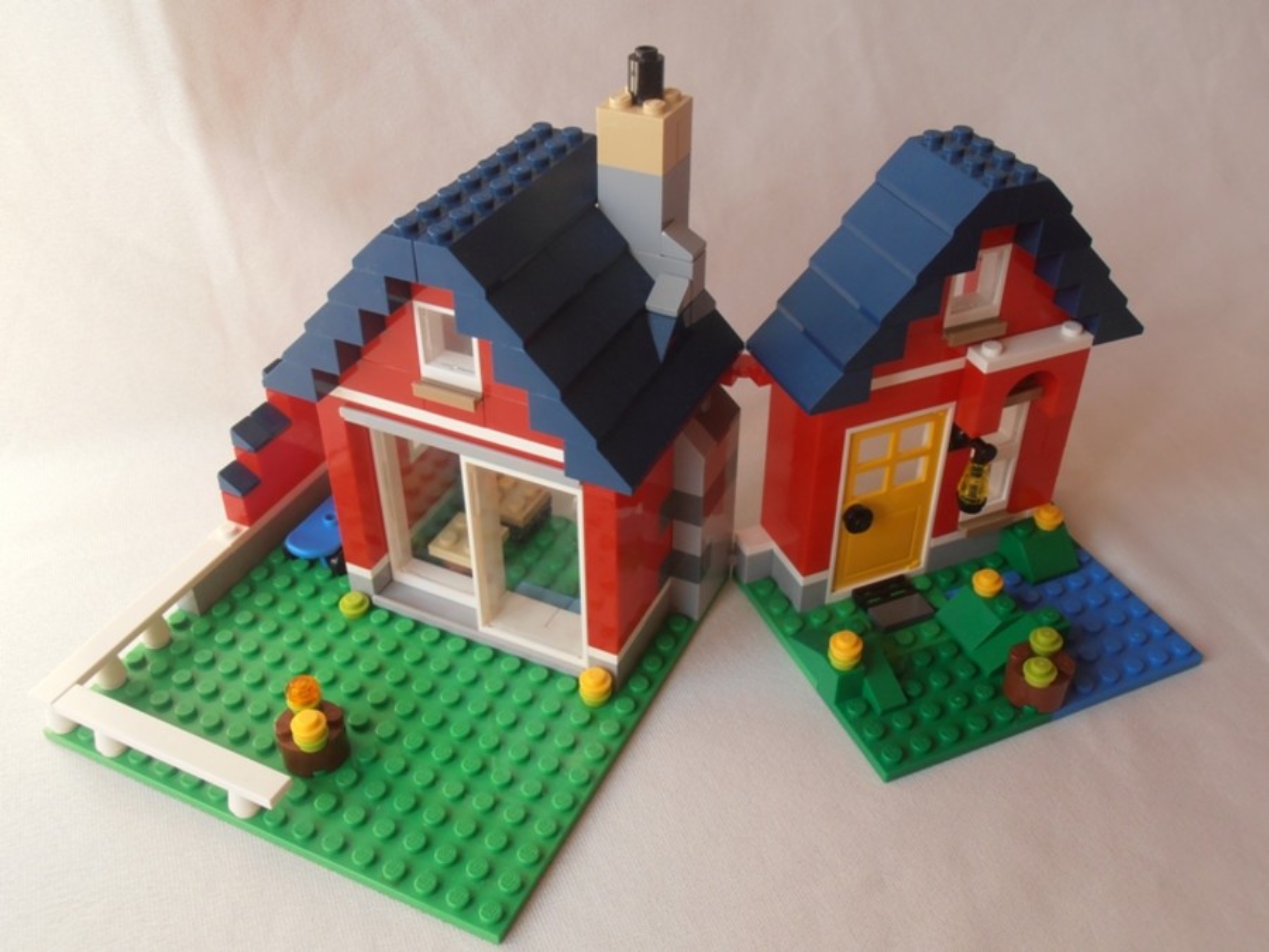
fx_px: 1356
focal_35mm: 37
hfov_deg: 50.1
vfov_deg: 38.7
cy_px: 476
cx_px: 634
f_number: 3.9
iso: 80
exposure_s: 1/100
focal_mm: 6.61
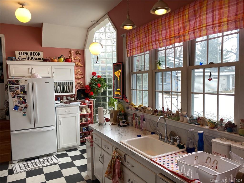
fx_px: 183
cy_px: 92
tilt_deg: -5.0
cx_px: 122
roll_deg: +0.8
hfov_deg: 67.3
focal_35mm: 26
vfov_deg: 53.1
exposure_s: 1/120
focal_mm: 4.25
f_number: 1.8
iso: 40
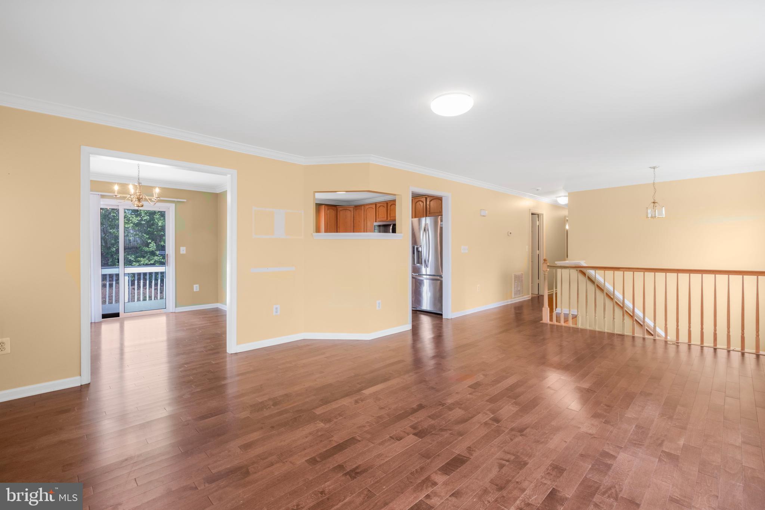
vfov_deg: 77.3
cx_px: 382
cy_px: 255
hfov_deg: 100.4
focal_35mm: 15
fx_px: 319
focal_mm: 10
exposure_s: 1/15
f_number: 8
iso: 320
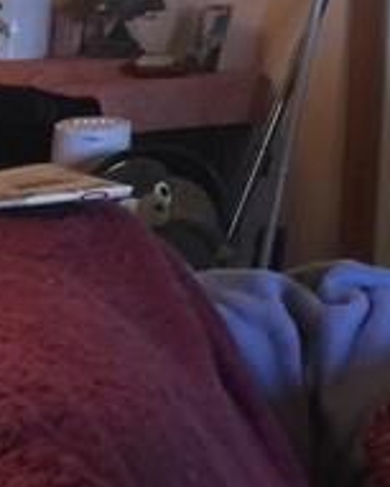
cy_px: -431
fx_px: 2191
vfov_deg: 11.6
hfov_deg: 8.5
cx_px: 1165
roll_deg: -0.7
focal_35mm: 152
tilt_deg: +5.6
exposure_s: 1/15
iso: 32
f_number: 2.2
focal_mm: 4.15
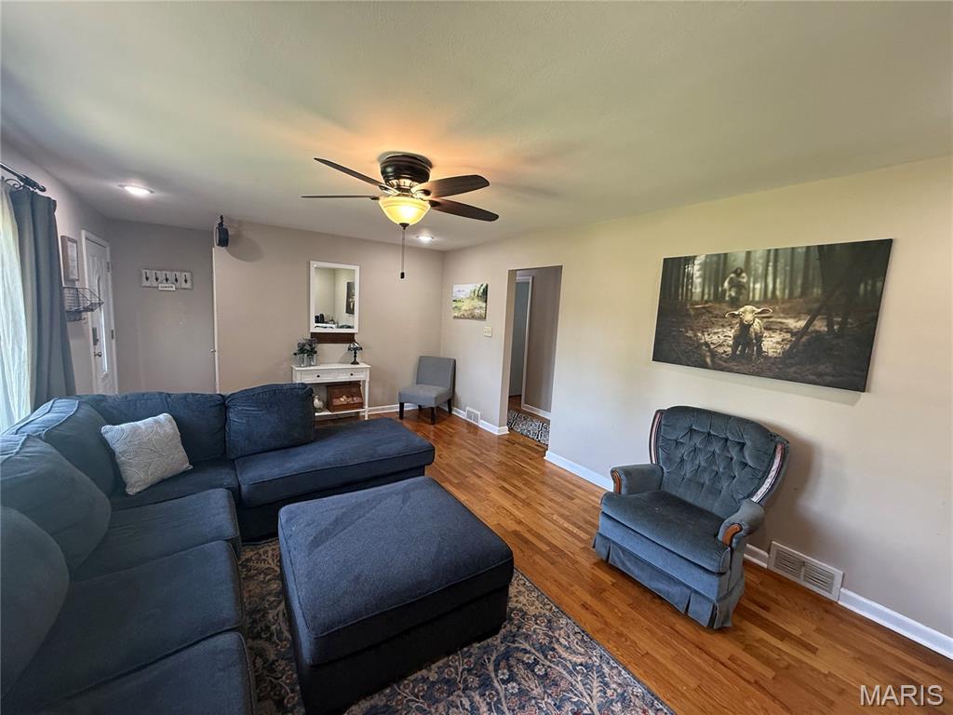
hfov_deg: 102.1
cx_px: 476
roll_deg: -2.9
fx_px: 385
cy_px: 358
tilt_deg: -7.7
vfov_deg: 85.7
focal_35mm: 14
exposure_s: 1/60
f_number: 2.2
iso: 200
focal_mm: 2.22
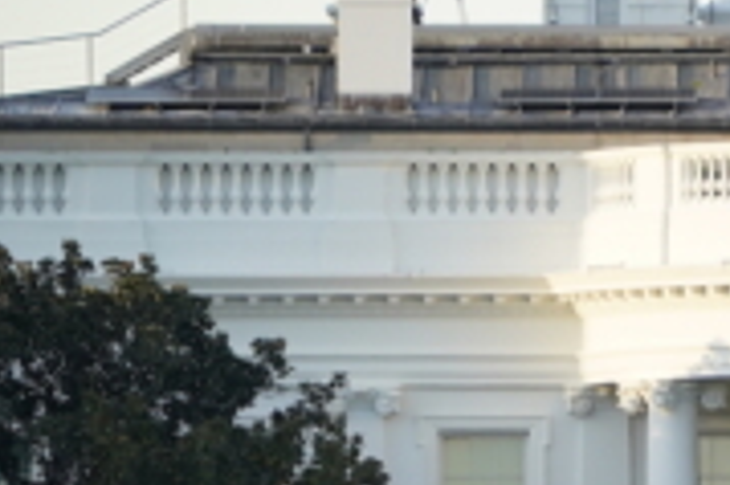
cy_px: 681
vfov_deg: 0.7
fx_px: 41855
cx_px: 1115
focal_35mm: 2066
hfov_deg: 1.0
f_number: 6.3
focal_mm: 600
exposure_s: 1/800
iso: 2000
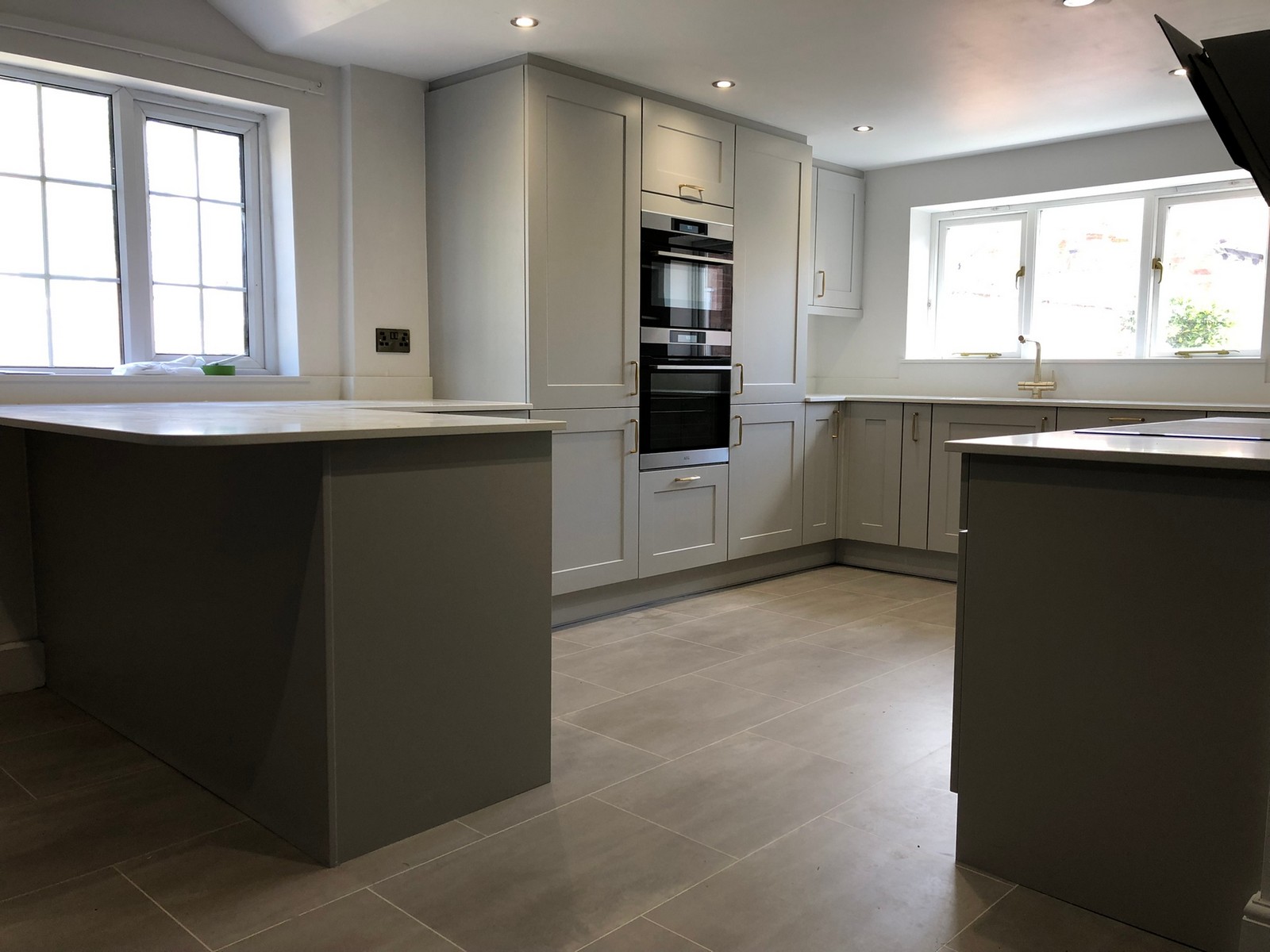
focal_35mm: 28
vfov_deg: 49.7
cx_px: 635
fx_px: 1027
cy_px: 476
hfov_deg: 63.4
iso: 25
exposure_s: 1/50
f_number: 1.8
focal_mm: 4
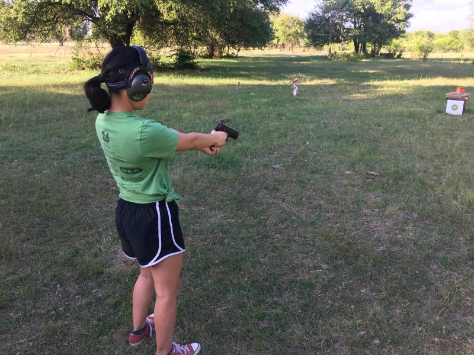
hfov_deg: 61.7
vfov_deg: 48.2
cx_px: 237
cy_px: 178
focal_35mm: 29
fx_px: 397
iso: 25
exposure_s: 1/120
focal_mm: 4.15
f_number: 2.2
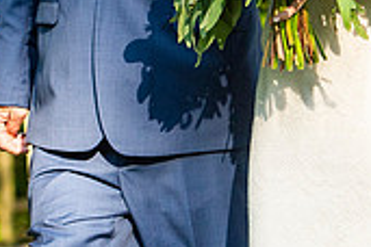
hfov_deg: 4.5
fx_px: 4730
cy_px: -1
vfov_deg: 3.0
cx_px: 246
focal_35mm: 459
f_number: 3.5
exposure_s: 1/1600
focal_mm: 86
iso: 500
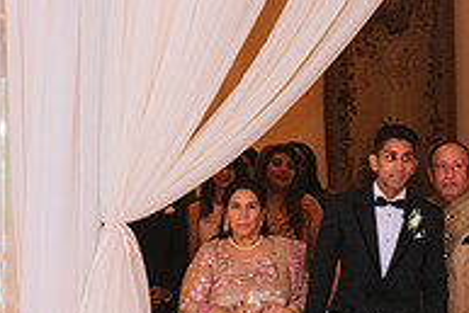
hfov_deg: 10.5
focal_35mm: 195
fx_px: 2542
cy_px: 312
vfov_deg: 7.0
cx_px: 328
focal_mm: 65
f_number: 2.8
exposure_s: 1/200
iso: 1600
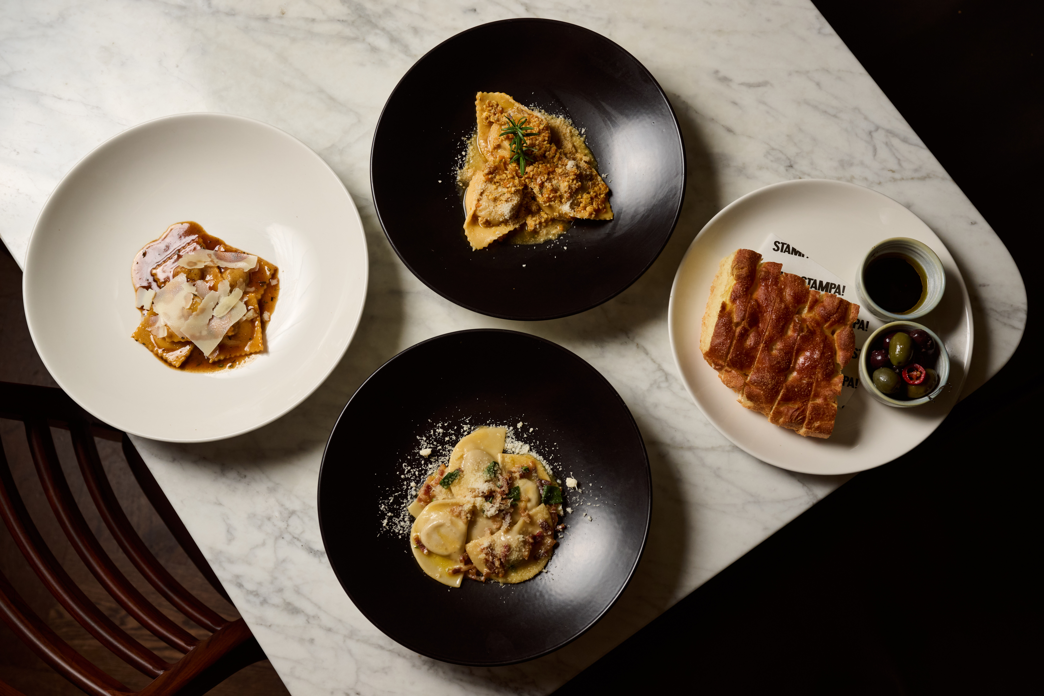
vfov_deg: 33.4
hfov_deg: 48.5
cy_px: 348
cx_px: 522
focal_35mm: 40
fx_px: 1160
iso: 320
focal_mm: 40
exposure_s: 1/125
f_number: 5.6
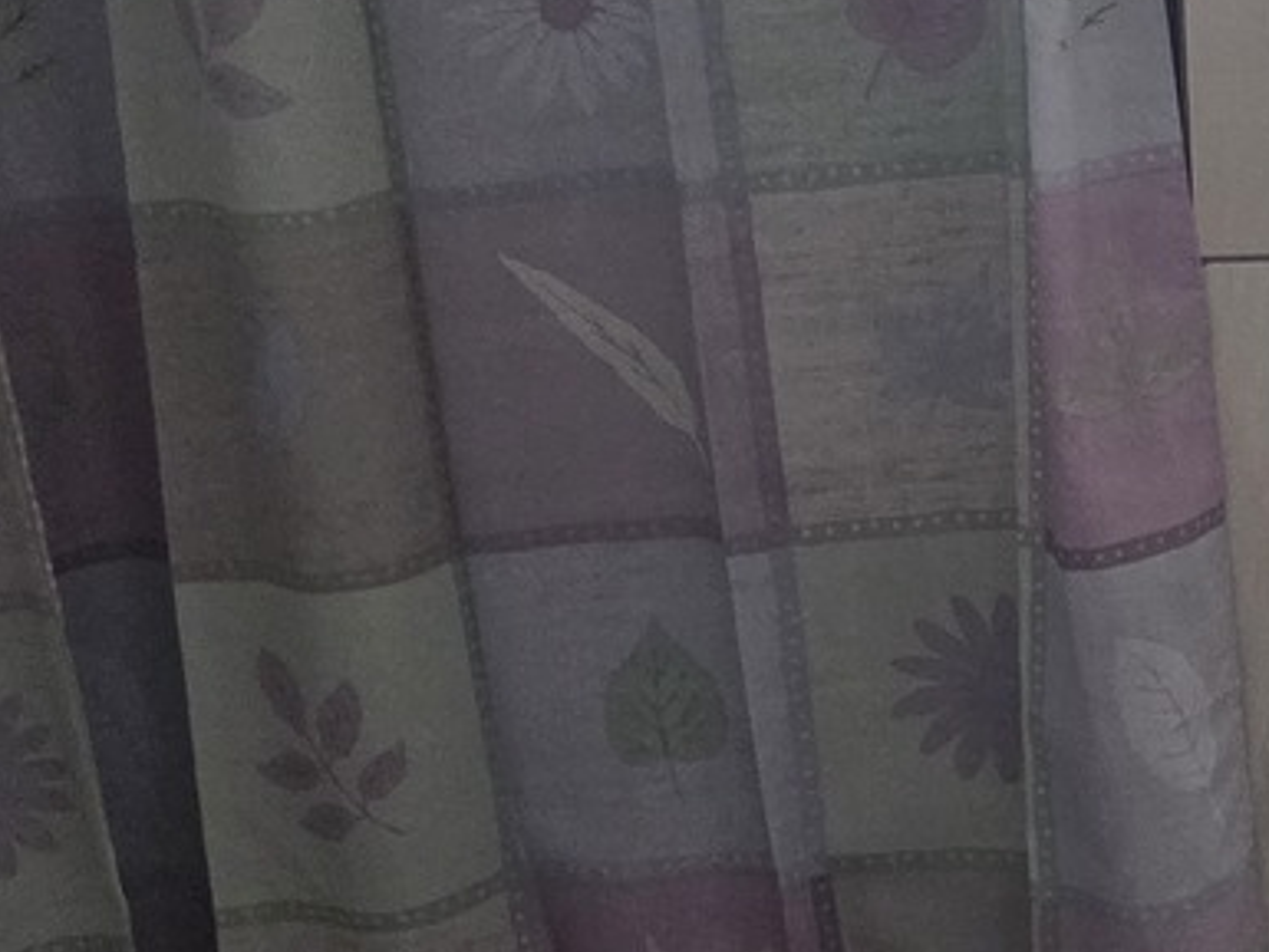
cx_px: 1473
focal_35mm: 86
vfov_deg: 17.1
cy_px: 306
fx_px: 3154
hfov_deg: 21.3
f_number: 1.8
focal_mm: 5.4
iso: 640
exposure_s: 1/120
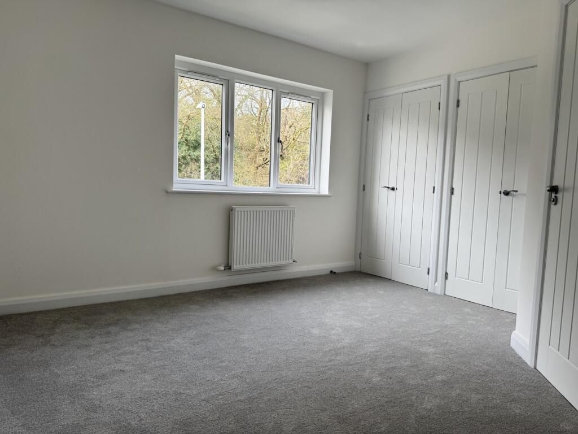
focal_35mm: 24
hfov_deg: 71.6
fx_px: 401
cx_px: 289
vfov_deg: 56.8
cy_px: 217
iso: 64
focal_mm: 6.76
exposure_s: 1/192
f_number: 1.78
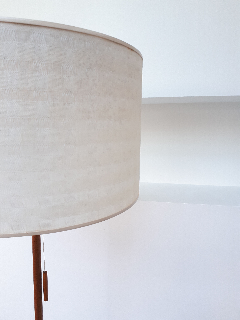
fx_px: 250
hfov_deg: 51.4
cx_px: 120
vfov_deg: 65.3
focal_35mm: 27
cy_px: 160
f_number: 1.9
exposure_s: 1/33
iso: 125
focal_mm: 3.6
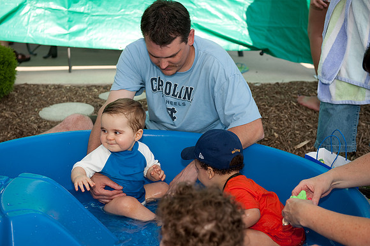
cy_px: 123
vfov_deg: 21.9
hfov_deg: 32.4
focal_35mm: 62
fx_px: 637
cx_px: 185
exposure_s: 1/1000
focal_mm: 62
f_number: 4.5
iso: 250
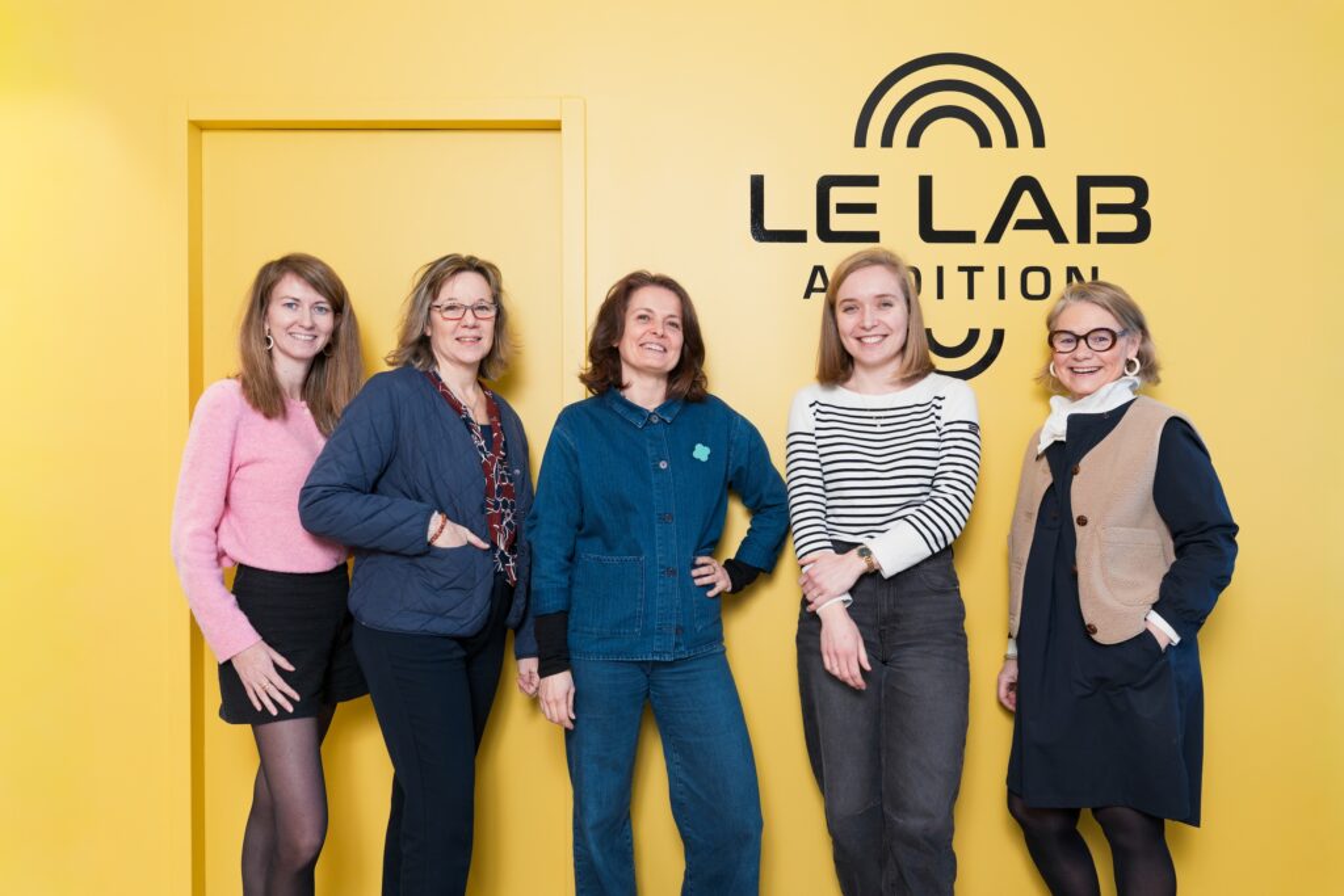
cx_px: 672
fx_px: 1090
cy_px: 448
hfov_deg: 63.3
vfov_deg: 44.7
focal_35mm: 29
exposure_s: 1/50
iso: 320
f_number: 5
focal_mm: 29.2
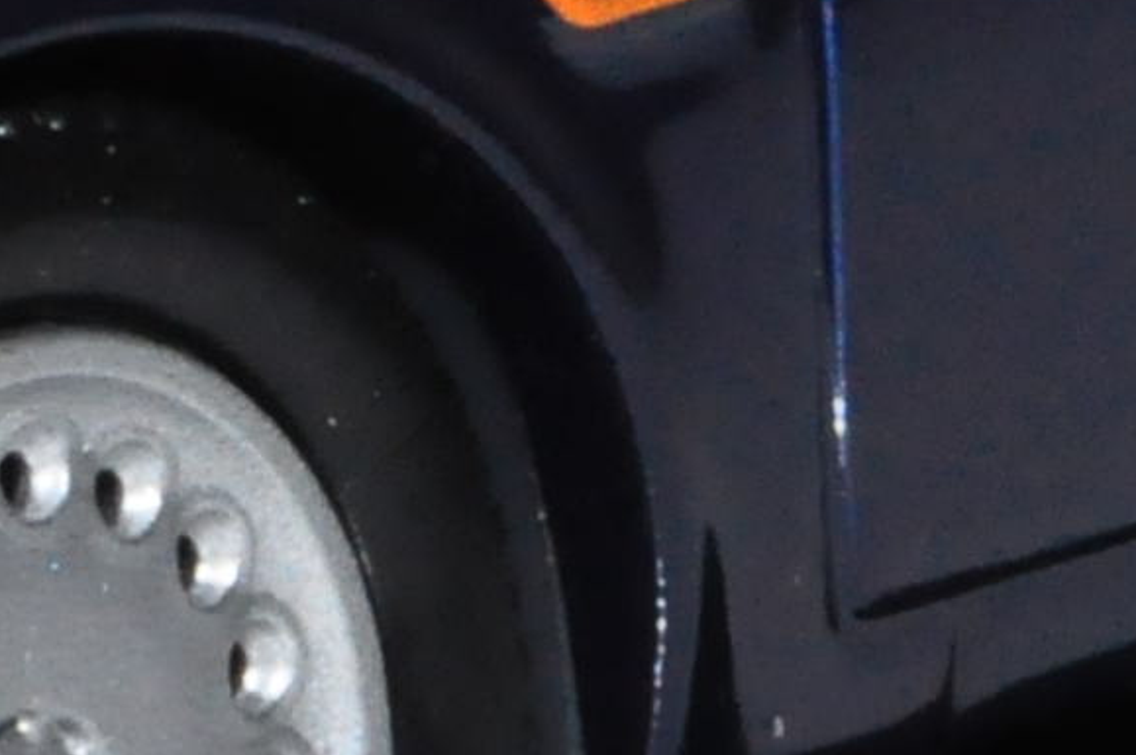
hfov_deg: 3.7
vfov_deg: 2.5
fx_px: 17498
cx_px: 308
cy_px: -327
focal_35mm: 555
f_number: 32
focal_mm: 50
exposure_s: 1/60
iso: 1600
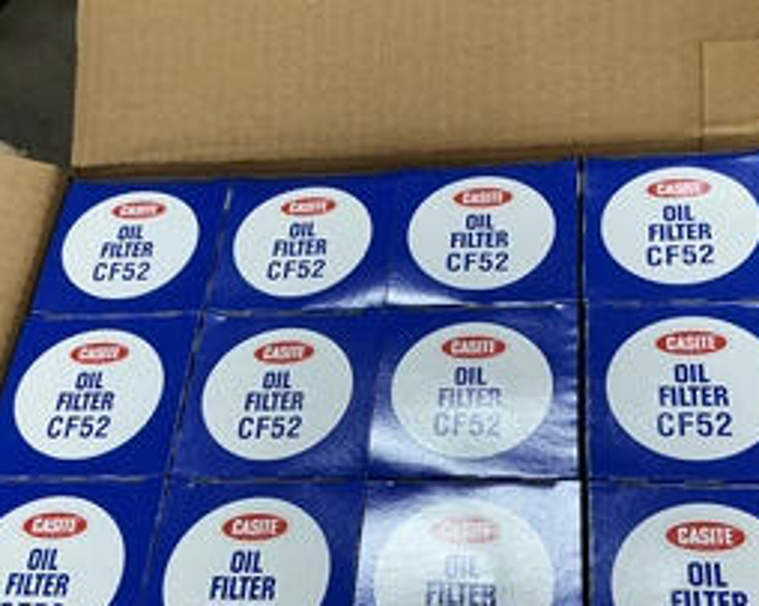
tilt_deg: -56.6
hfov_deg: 42.9
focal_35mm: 43
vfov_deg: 34.5
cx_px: 397
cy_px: 418
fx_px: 966
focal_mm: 3
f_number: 1.8
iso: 80
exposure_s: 1/60
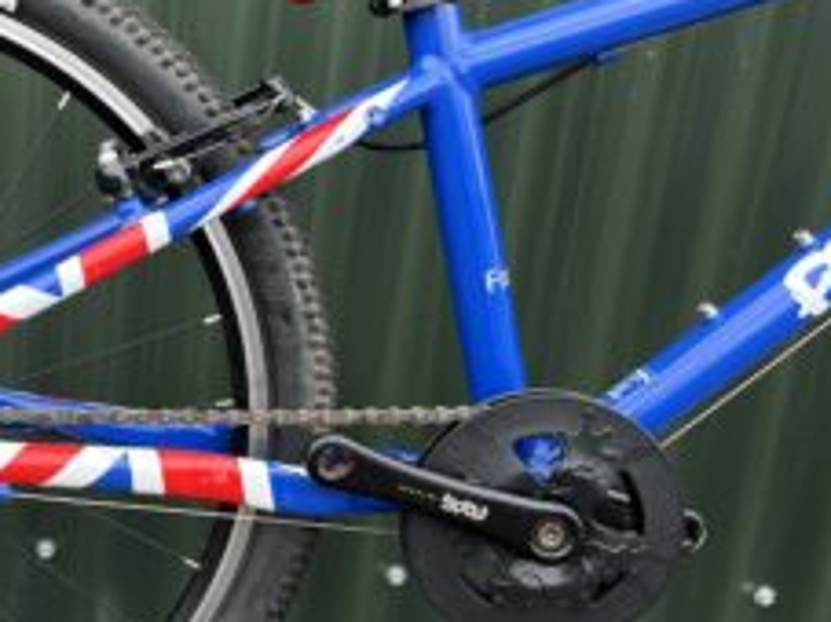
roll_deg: -2.7
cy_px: 300
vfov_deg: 26.5
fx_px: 1320
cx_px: 51
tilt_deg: -14.7
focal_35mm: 55
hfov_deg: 32.8
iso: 50
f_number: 1.6
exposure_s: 1/257
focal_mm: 5.1
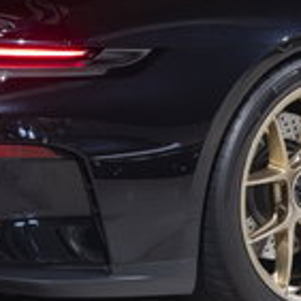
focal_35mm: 228
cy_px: -98
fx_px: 2246
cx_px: 259
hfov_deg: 7.6
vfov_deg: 7.6
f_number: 4.5
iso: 8000
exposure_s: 1/30
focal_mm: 49.5
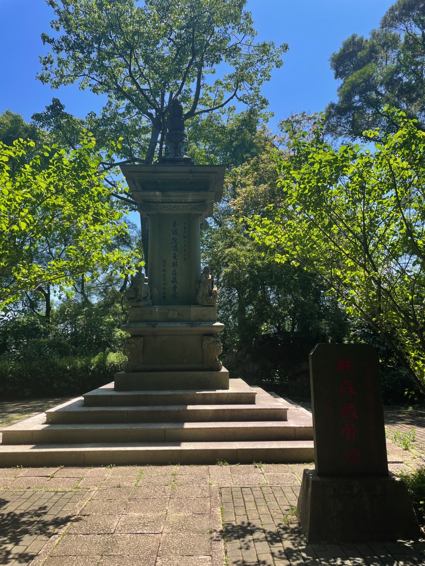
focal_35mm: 26
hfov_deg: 53.1
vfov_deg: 67.3
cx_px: 212
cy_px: 283
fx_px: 426
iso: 32
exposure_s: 1/940
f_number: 1.6
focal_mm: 4.2
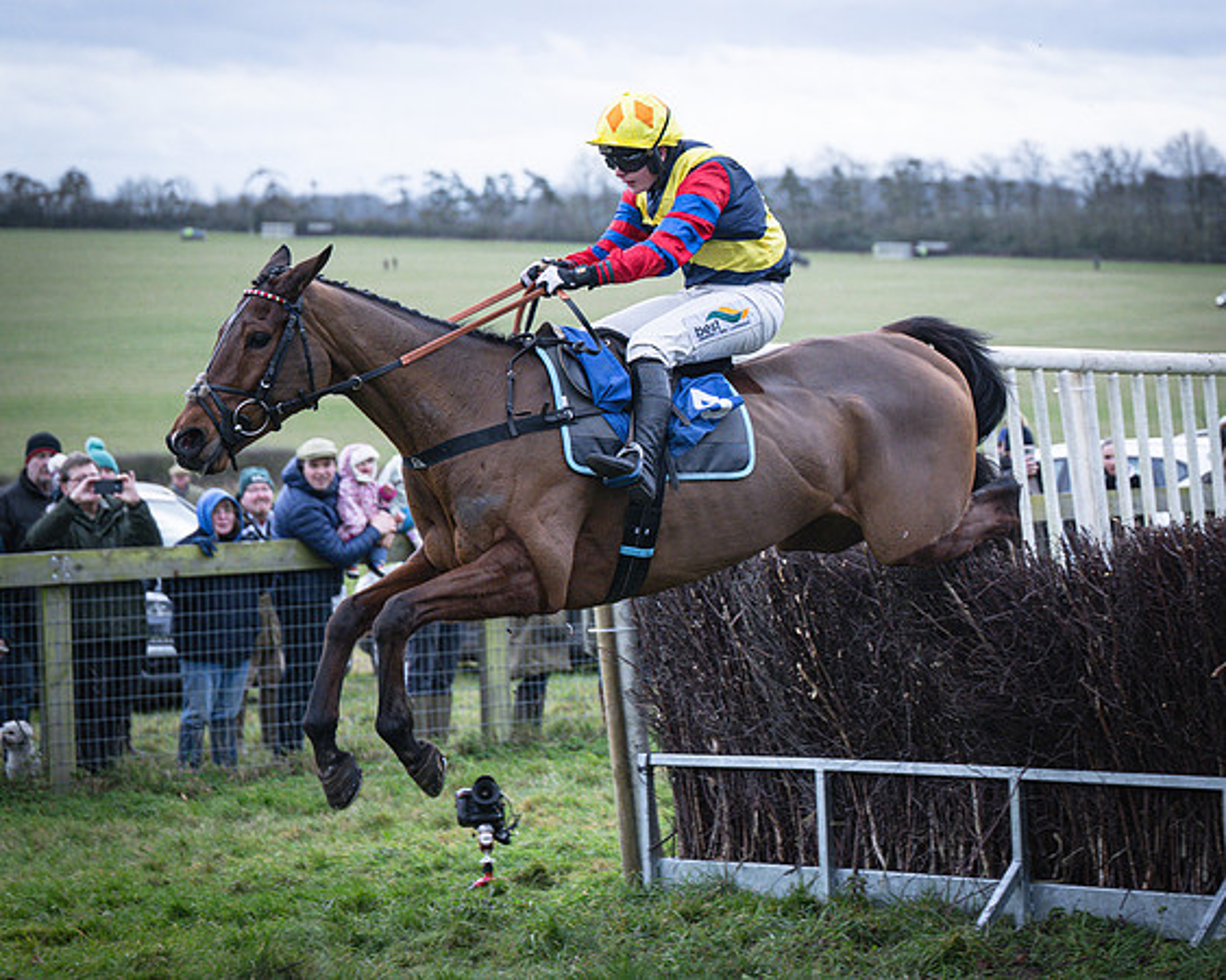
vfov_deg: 12.5
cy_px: 332
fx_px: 4463
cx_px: 1108
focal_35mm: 123
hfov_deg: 15.5
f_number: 2.8
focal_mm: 70
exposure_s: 1/2000
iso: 800
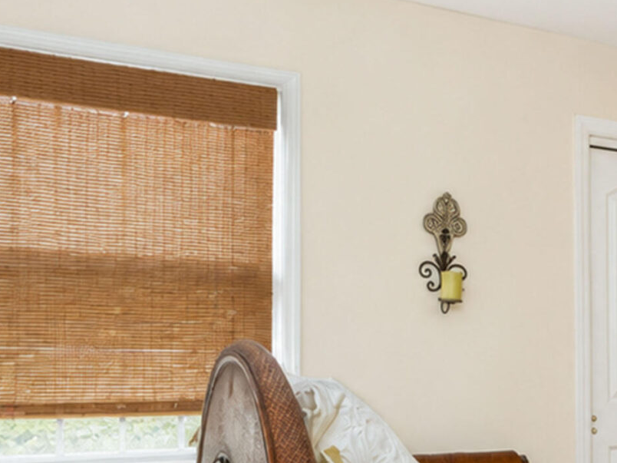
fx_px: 873
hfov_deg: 34.0
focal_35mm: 49
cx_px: 670
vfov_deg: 29.0
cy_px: 370
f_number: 4
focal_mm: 16
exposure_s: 1/3
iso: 64
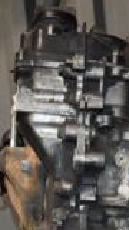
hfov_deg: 9.6
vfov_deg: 16.6
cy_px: 273
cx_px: 166
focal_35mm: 124
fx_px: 754
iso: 800
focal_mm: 21
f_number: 5
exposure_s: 1/60
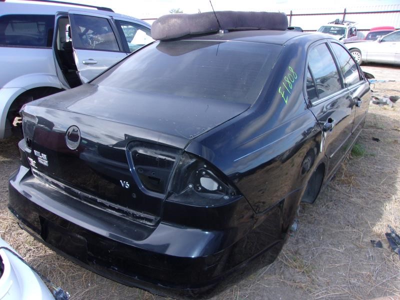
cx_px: 200
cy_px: 150
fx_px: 312
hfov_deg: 65.3
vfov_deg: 51.4
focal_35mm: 27
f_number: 3
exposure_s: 1/280
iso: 80
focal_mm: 4.9
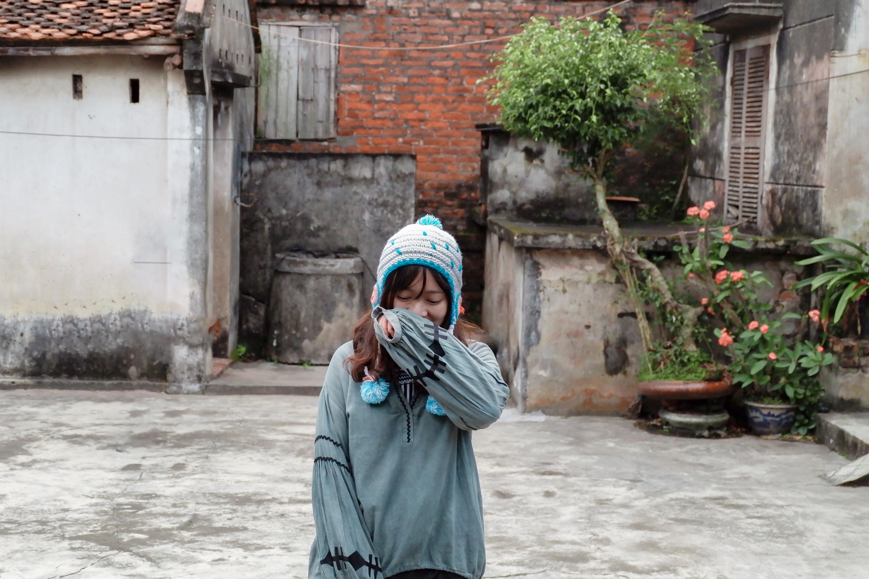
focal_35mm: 60
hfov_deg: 33.4
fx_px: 1448
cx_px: 434
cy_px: 290
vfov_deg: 22.6
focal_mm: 40.2
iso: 1600
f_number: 5.3
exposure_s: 1/85
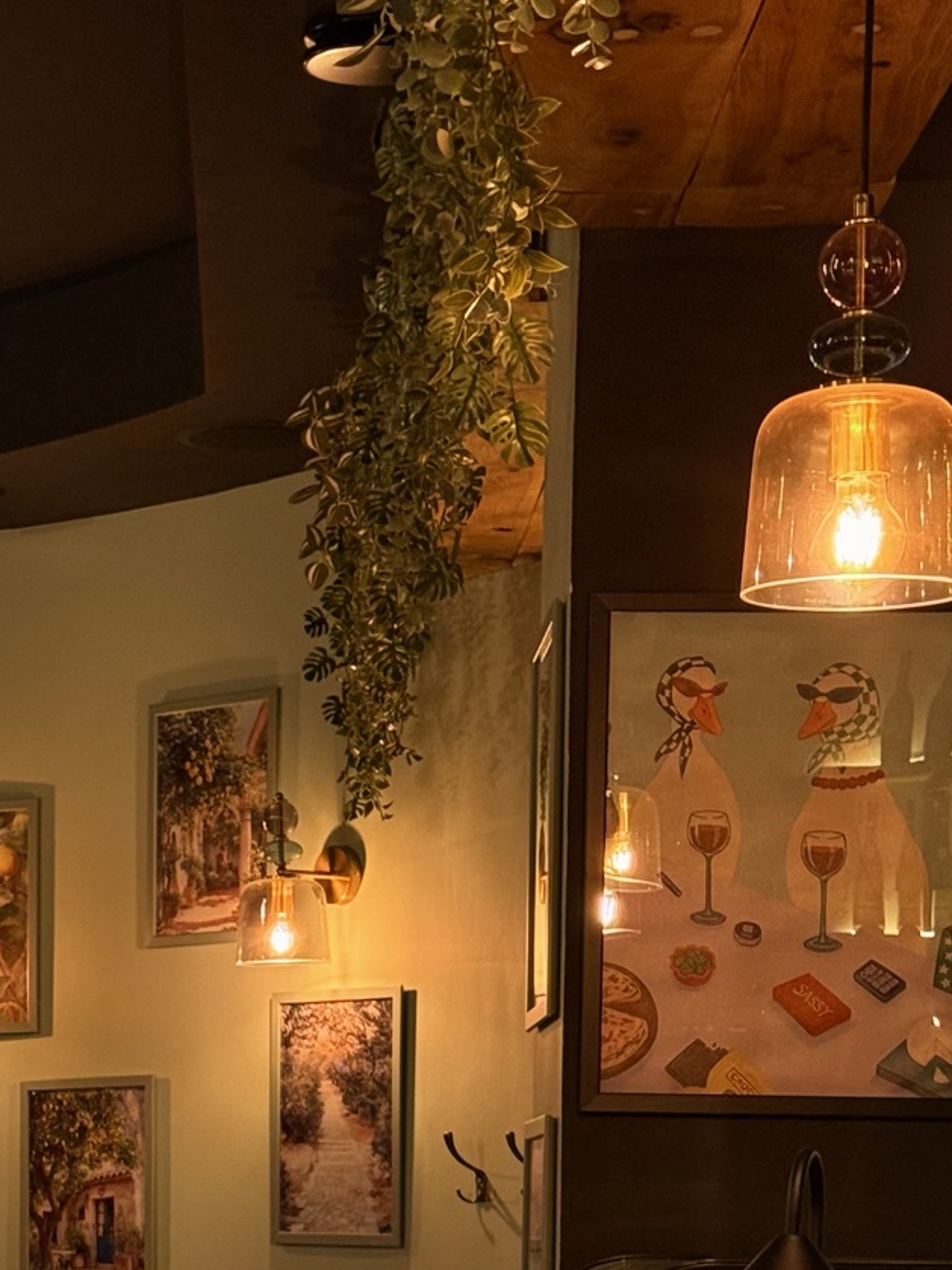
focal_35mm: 103
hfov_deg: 14.1
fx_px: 3778
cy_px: 1202
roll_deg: -1.5
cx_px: -11
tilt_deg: +0.0
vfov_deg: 18.7
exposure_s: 1/50
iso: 160
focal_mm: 6.76
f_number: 1.78
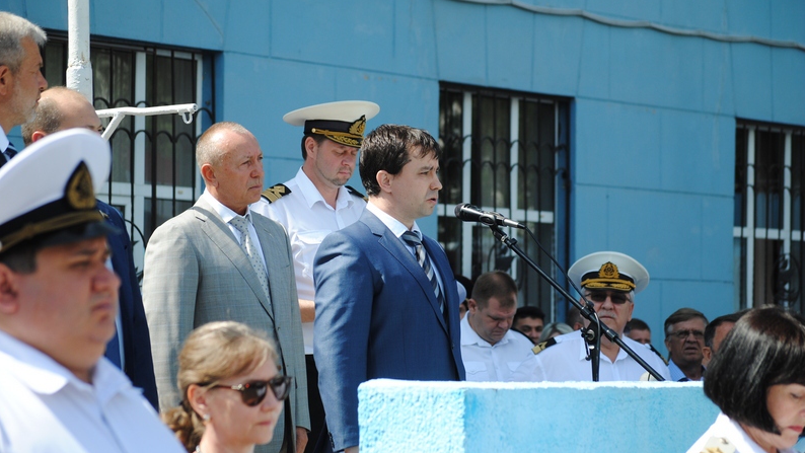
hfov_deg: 16.5
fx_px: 2775
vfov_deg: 9.3
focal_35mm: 130
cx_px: 402
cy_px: 225
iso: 180
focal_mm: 82
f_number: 5.6
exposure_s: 1/500
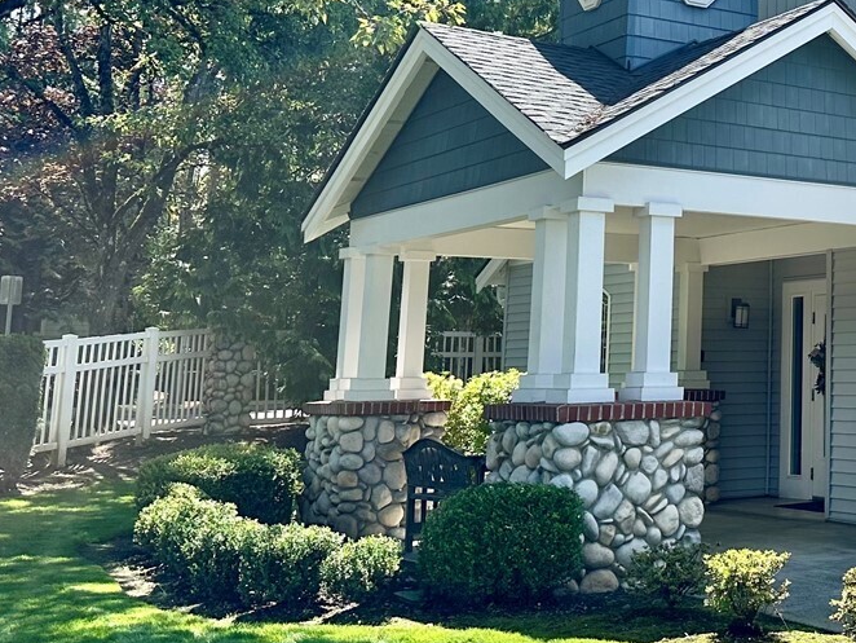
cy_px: 140
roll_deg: +0.7
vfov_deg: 24.9
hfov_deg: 30.3
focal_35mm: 58
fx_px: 1435
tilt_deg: +10.9
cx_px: 908
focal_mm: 6.86
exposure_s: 1/2252
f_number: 1.78
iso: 80
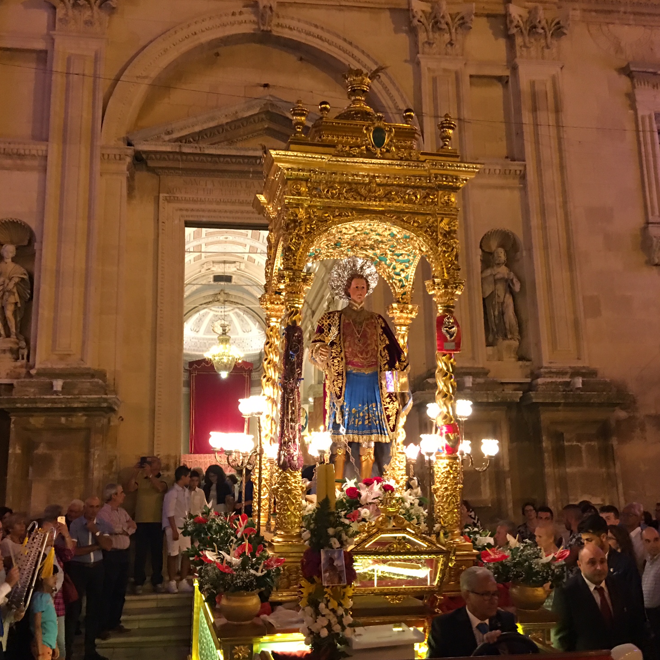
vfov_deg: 47.2
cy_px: 324
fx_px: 755
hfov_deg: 47.2
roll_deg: -1.5
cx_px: 330
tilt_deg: +13.7
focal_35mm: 35
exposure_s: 1/10
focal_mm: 4.15
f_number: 2.2
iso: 80
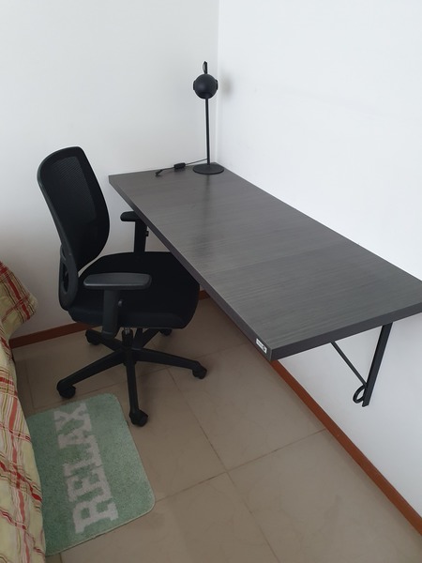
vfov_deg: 67.3
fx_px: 423
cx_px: 211
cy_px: 282
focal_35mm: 26
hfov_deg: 53.1
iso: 500
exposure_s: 1/40
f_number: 1.5
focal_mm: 4.32
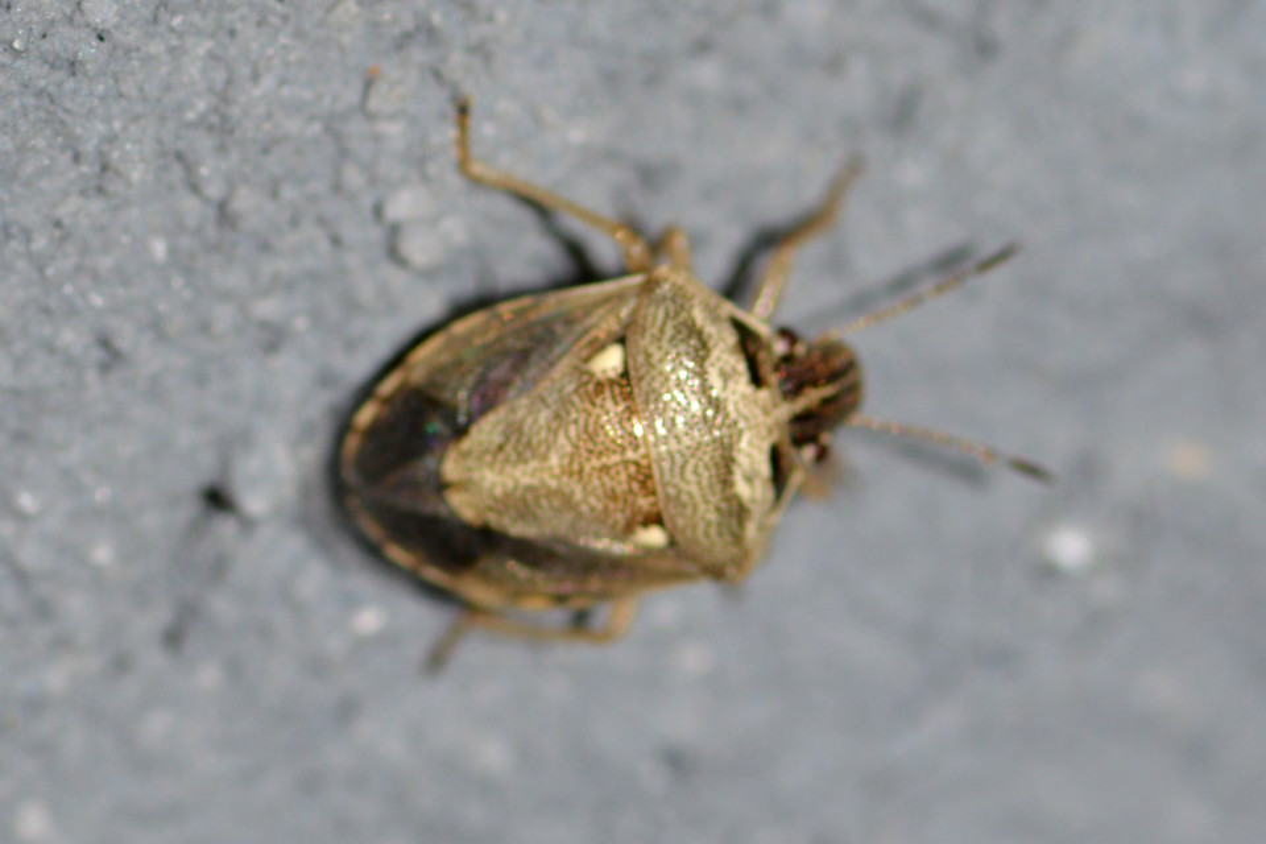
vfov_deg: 9.1
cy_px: 422
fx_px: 5275
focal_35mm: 150
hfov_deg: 13.7
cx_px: 633
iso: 100
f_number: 13
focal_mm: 100
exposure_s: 1/200
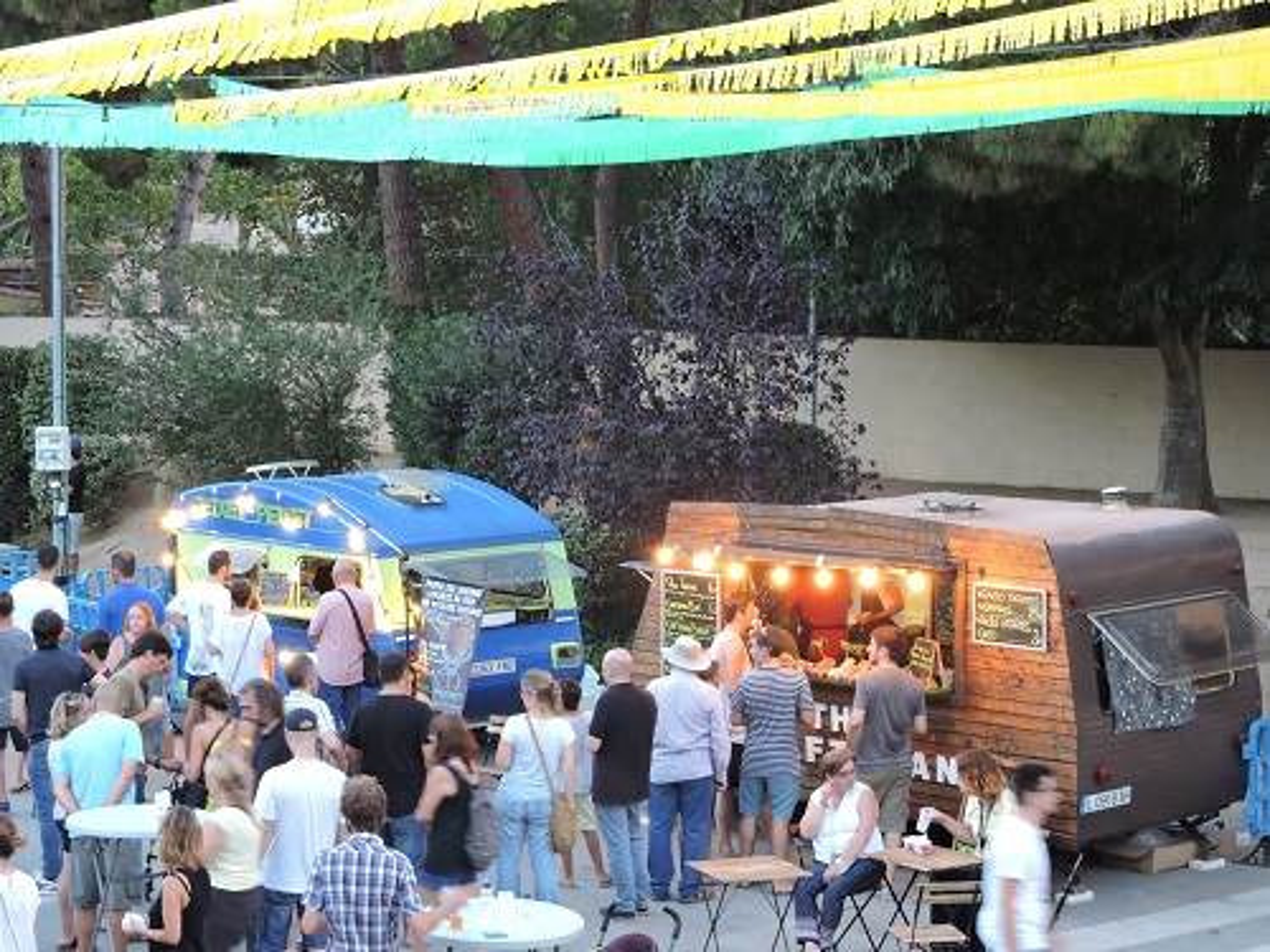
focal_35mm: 85
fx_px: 3119
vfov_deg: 17.4
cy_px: 476
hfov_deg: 23.0
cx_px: 635
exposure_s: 1/15
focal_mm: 15.2
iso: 500
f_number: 4.5
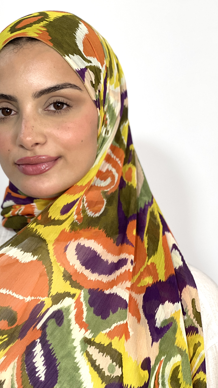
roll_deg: +0.6
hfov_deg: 11.7
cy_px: 218
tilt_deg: -1.6
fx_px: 1059
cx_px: 47
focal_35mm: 103
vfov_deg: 20.7
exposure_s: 1/100
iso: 200
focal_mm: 9
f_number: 2.8
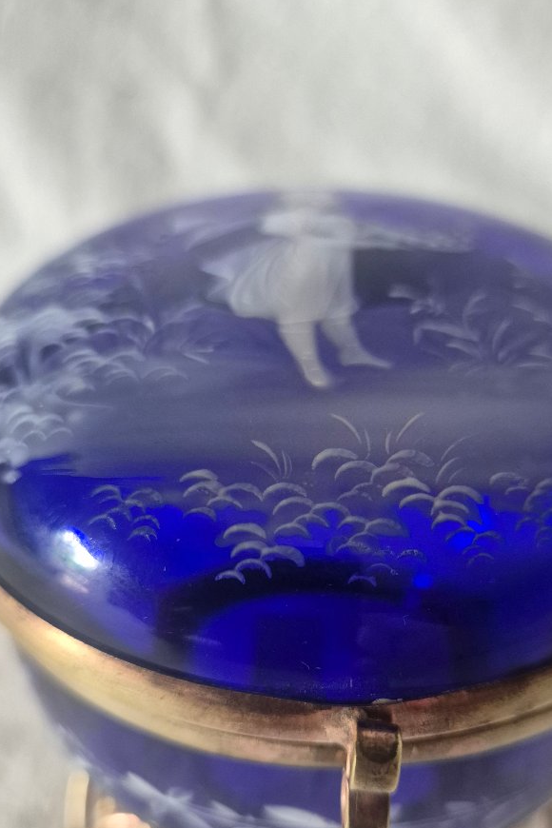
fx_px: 759
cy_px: 545
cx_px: 313
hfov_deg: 39.9
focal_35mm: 33
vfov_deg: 56.1
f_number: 1.8
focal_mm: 5.4
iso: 1250
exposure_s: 1/100
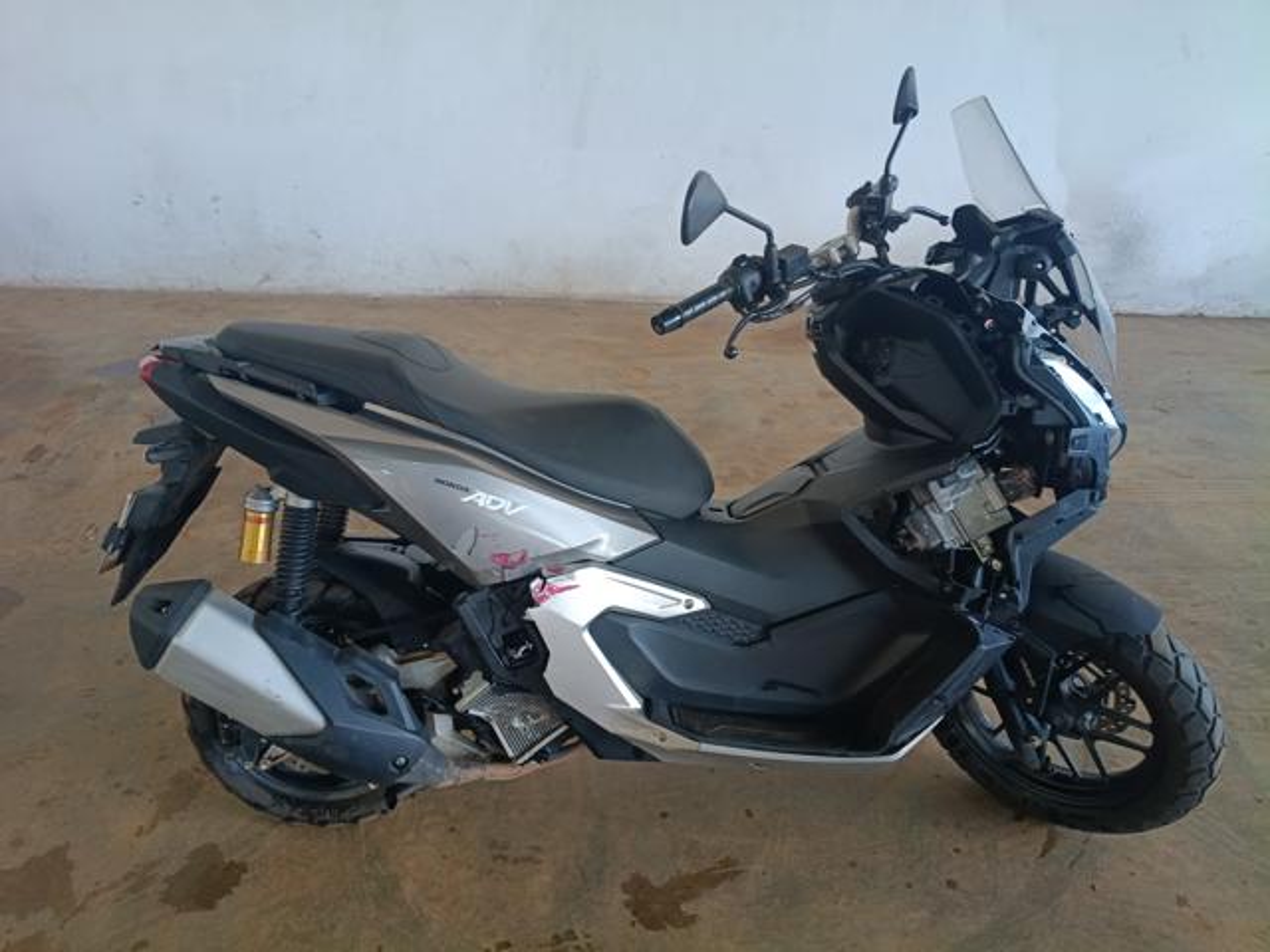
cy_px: 476
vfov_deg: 53.1
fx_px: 954
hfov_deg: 67.3
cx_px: 635
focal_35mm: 26
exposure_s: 1/60.1
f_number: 1.8
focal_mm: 4.81
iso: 779
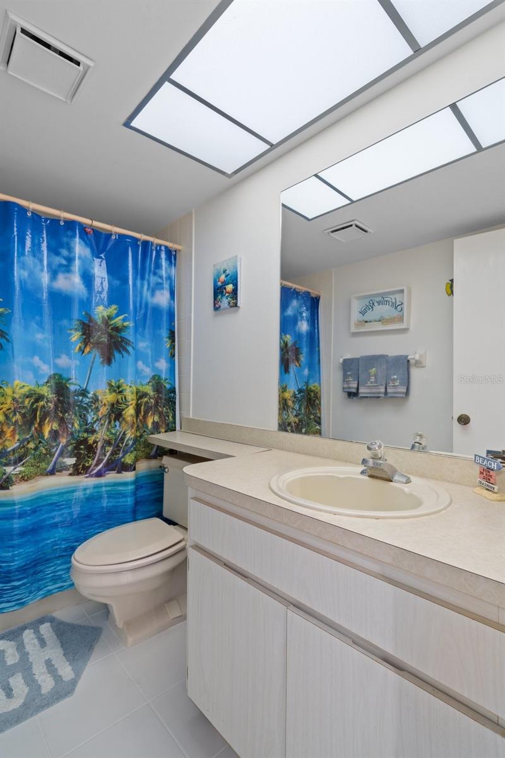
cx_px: 252
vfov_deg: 93.3
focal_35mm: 17
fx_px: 358
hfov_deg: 70.4
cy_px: 379
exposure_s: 1/1.25
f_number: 8
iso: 320
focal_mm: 17
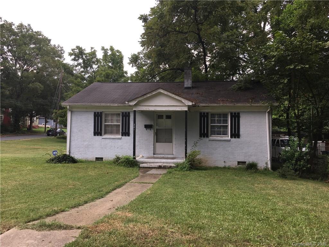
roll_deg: -0.3
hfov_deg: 61.7
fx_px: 276
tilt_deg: +0.8
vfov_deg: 48.2
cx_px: 164
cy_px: 124
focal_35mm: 29
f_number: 2.2
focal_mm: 4.15
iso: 25
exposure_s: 1/120
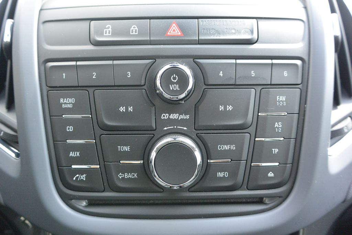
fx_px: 264
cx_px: 176
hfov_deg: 67.4
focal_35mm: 27
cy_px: 118
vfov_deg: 47.9
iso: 360
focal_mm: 10
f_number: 3.5
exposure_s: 1/125
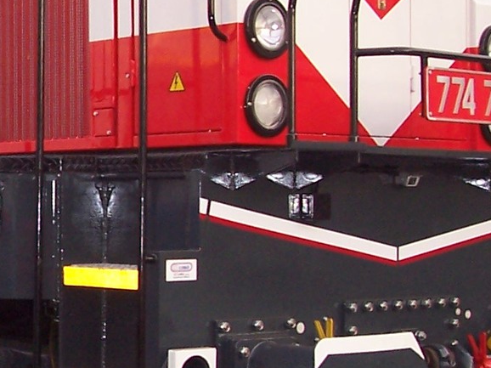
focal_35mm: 113
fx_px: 1602
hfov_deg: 16.7
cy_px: 185
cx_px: -88
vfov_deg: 13.1
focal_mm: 5.6
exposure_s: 1/90
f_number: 2.7
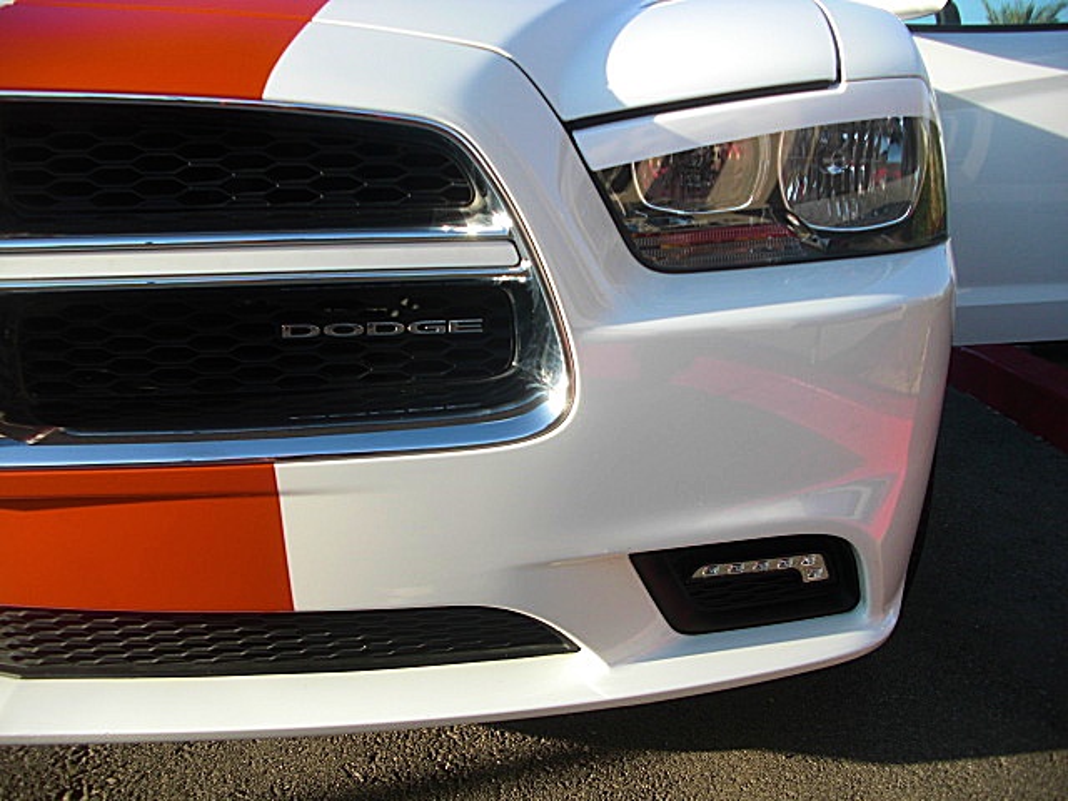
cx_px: 534
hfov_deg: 51.4
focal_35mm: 36
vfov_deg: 39.7
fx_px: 1111
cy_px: 400
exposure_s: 1/400
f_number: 2.8
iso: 50
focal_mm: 6.3
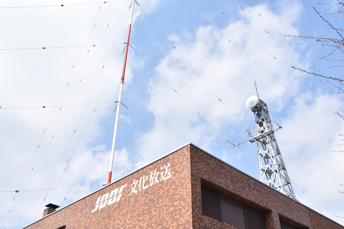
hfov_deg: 57.2
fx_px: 315
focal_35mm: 33
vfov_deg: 40.0
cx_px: 172
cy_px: 114
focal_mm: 22
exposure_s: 1/60
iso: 100
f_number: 18
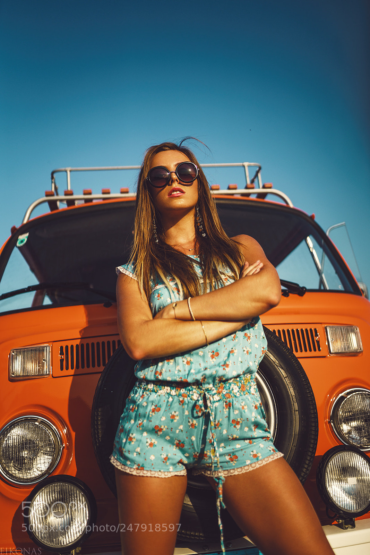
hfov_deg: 37.9
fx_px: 539
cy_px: 278
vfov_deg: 54.4
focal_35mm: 35
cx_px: 185
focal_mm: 35
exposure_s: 1/6400
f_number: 1.4
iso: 100
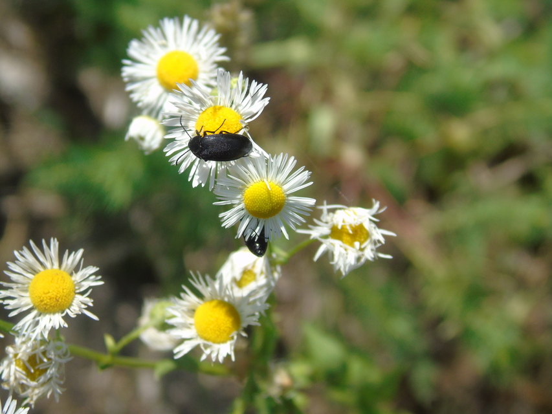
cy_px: 207
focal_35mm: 94
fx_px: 1499
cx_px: 276
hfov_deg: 20.9
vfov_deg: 15.7
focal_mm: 17
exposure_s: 1/500
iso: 80
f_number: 4.3
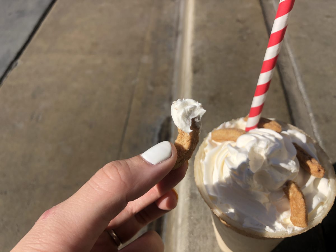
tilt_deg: -48.8
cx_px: 168
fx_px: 272
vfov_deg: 49.7
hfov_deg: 63.4
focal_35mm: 28
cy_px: 126
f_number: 1.8
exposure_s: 1/2288
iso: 20
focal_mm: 4
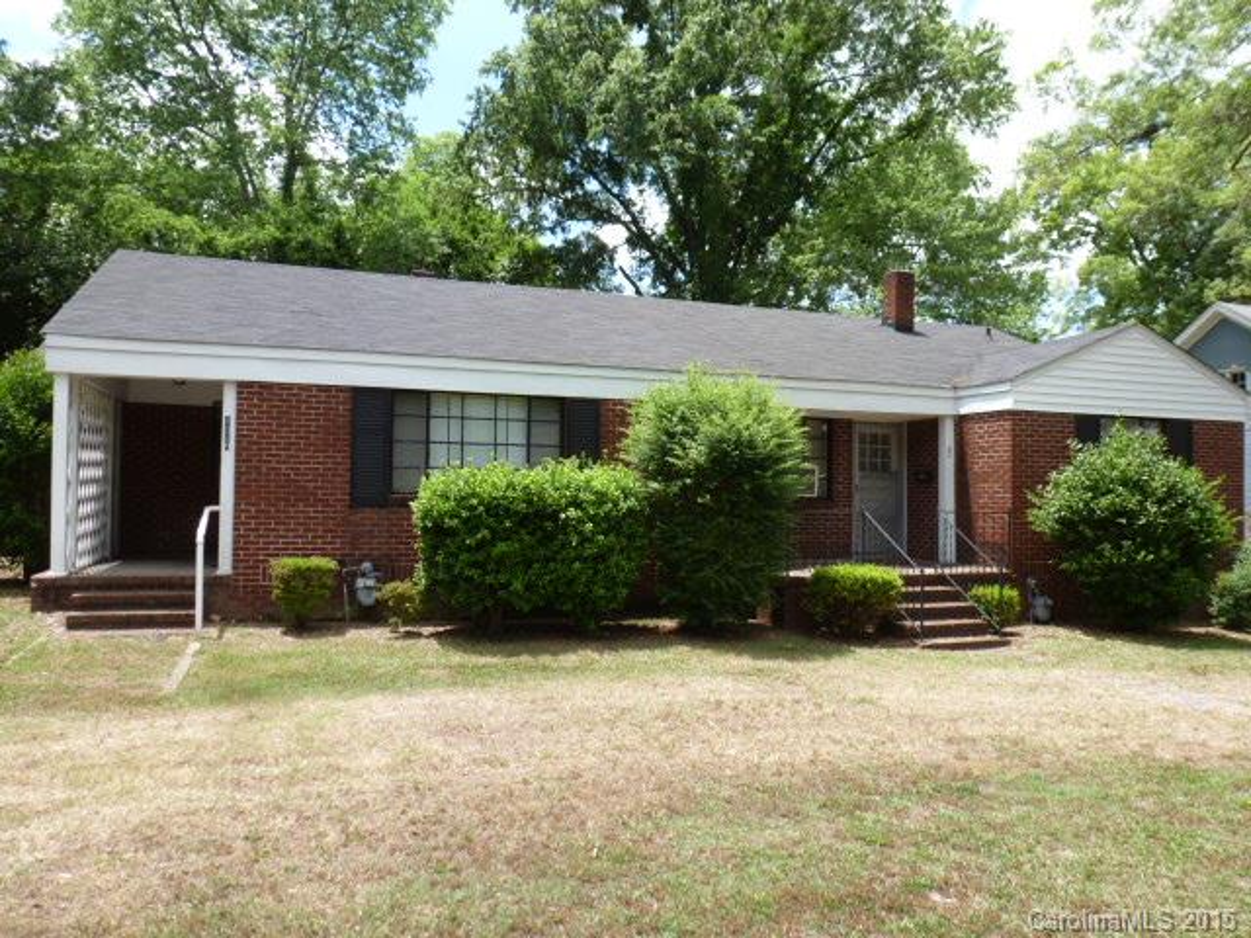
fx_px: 940
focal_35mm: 26
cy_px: 469
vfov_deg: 53.1
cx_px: 626
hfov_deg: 67.3
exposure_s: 1/320
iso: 100
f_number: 4
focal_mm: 4.7
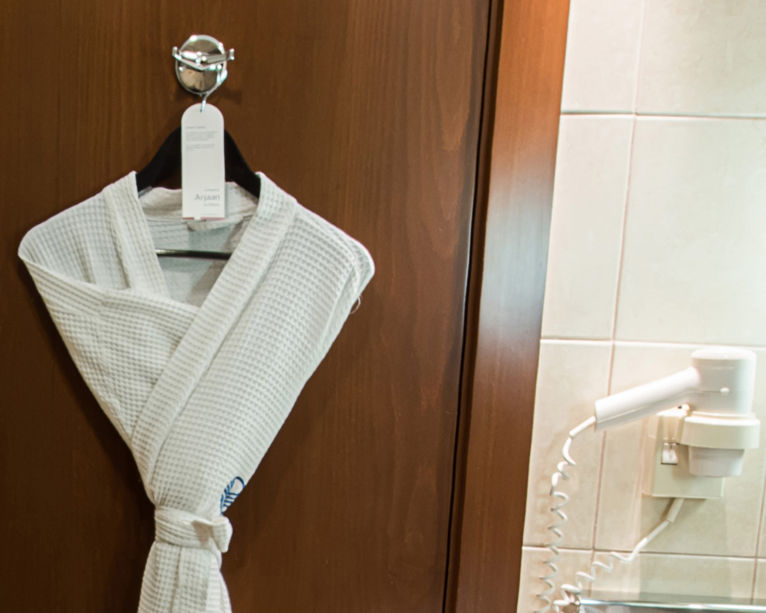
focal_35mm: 60
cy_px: 756
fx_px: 1360
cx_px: -4
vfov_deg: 23.1
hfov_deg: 29.3
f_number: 14
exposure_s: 2
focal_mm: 14
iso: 100
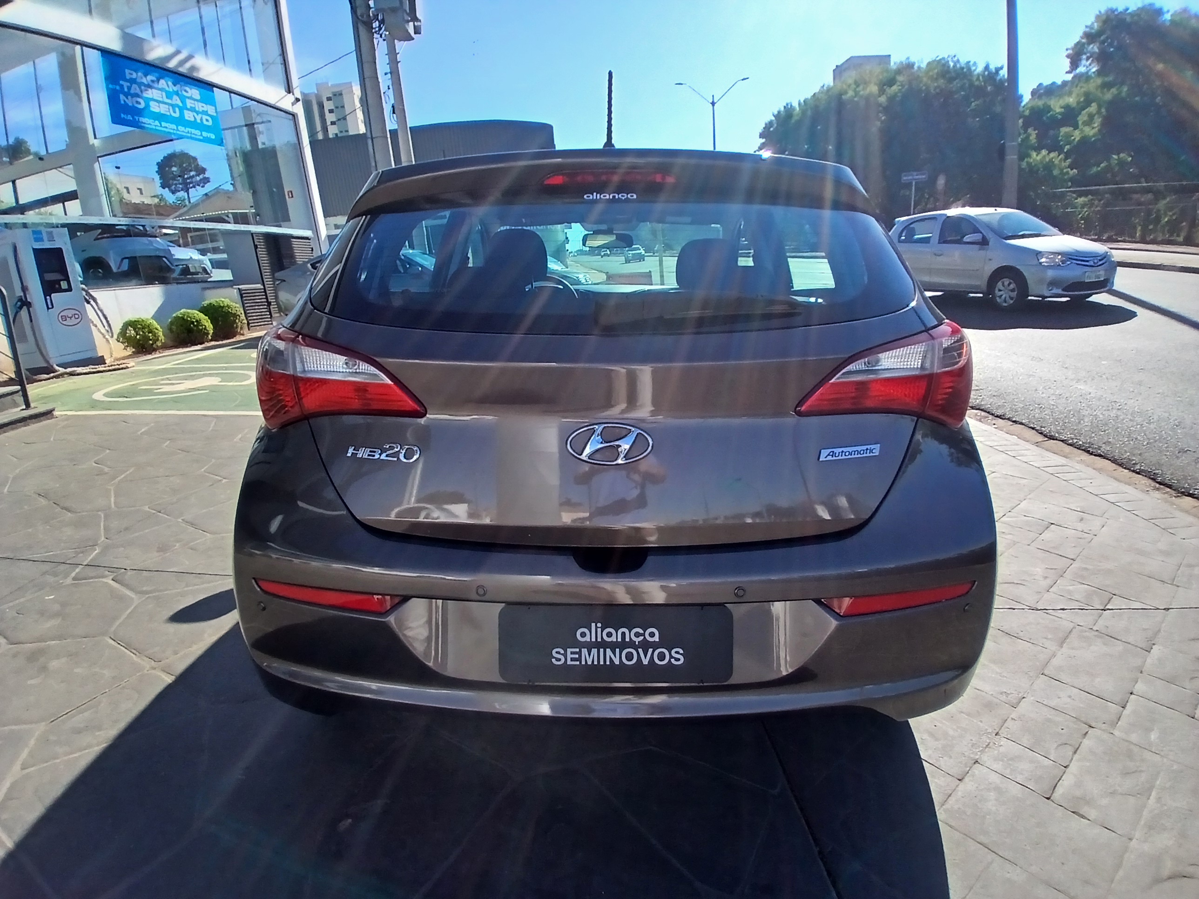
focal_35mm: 17
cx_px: 600
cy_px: 450
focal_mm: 1.4
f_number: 2.2
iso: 50
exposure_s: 1/833
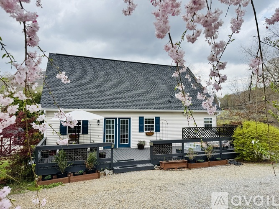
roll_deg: -0.6
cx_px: 140
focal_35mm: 24
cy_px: 104
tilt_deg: +2.9
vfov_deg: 56.8
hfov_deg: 71.6
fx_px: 193
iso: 80
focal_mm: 6.76
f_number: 1.78
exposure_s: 1/1131
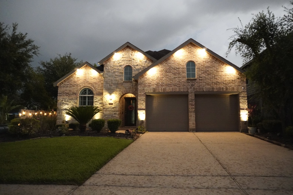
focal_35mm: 25
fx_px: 203
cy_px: 97
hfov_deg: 71.5
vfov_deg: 51.3
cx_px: 148
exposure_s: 1/100
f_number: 3.5
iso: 6400
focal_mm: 16
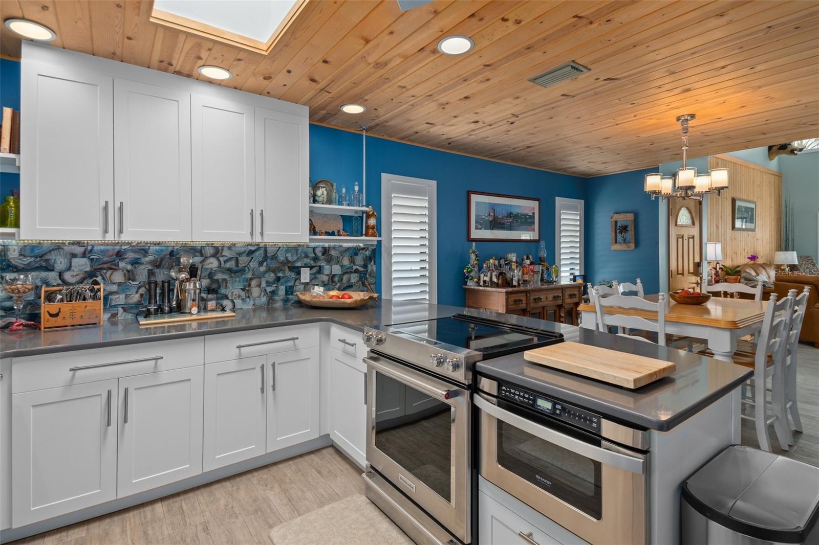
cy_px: 272
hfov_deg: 95.0
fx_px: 375
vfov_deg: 72.0
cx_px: 410
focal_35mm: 16
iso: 320
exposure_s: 1/6
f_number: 8
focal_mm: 11
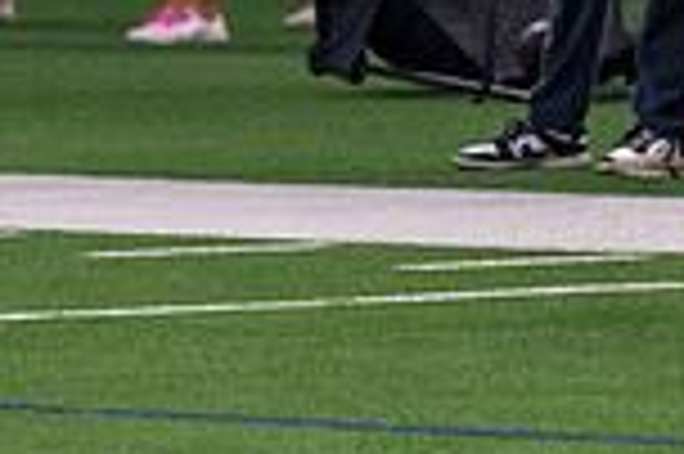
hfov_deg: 2.6
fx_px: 15089
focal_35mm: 795
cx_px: 809
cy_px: -318
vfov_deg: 1.7
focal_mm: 127
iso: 2500
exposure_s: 1/1000
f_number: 2.8
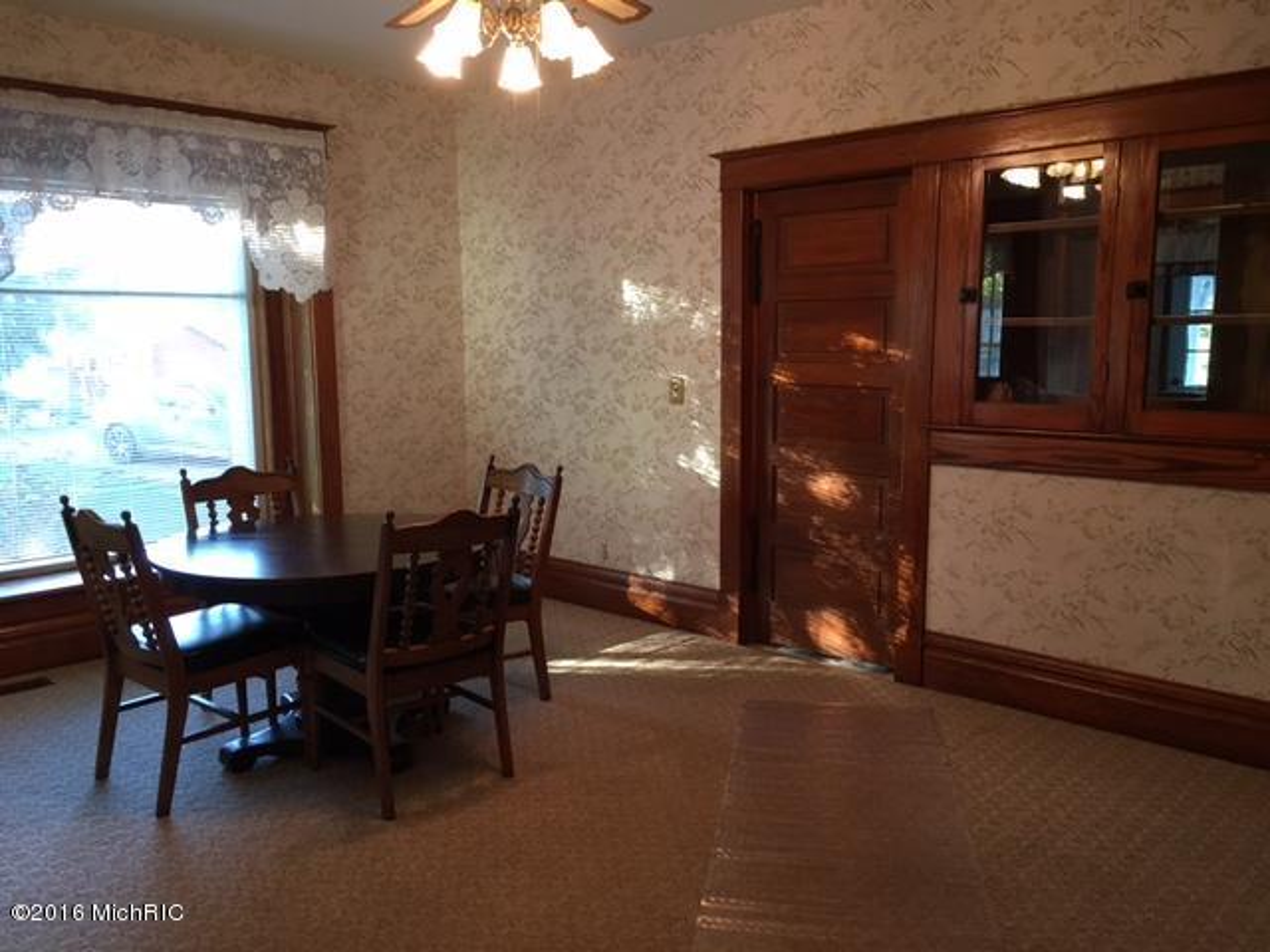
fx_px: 1064
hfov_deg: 61.7
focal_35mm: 29
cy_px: 476
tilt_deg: -7.1
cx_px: 635
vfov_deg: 48.2
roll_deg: -0.4
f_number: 2.2
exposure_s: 1/30
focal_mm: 4.15
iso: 100
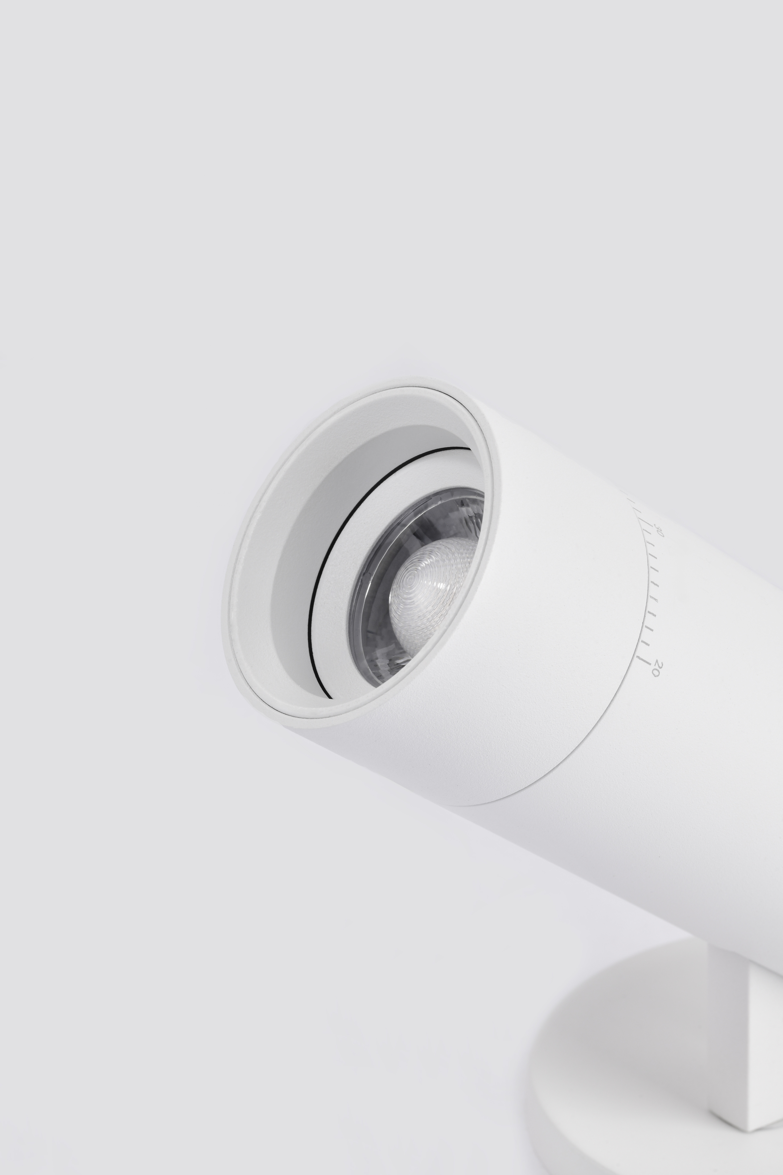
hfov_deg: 13.7
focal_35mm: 100
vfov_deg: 20.4
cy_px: 588
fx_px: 3262
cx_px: 392
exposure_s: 1/125
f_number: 18
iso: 160
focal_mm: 100
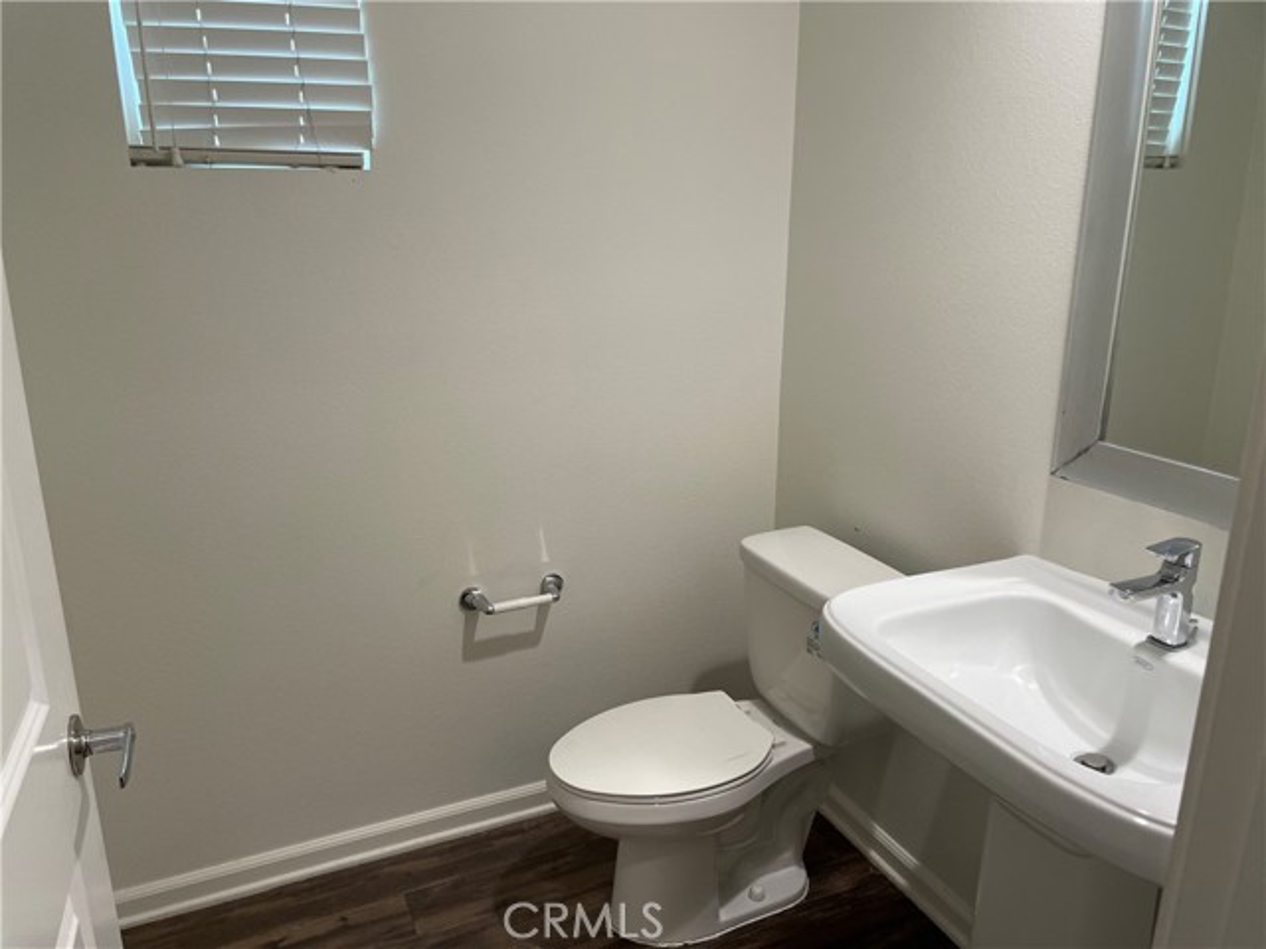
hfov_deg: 67.3
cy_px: 474
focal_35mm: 26
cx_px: 633
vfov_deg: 53.1
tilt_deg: -16.2
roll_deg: +0.7
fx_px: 951
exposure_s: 1/120
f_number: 1.6
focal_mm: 4.2
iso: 125
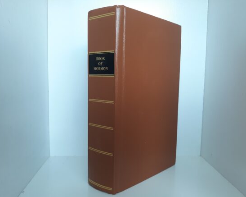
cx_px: 132
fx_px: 218
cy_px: 101
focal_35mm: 30
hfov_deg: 58.7
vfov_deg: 48.5
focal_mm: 3.7
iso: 80
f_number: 1.7
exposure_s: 1/50
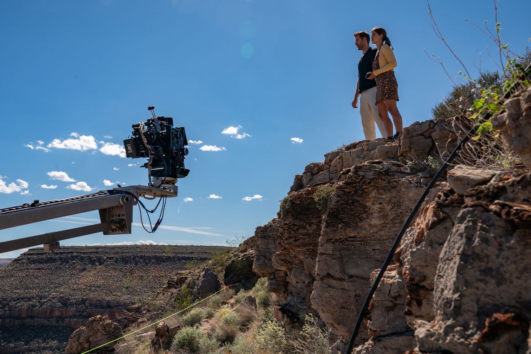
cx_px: 244
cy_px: 165
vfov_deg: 39.9
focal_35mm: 33
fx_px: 487
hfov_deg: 57.2
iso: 320
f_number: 11
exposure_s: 1/160
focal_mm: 30
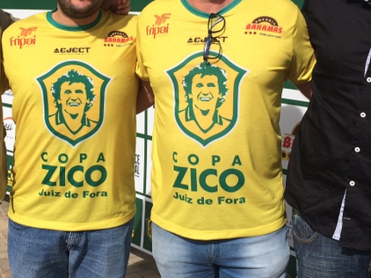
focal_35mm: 55
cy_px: 81
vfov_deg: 26.3
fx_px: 589
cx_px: 156
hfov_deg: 34.9
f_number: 2.2
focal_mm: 4.15
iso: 32
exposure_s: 1/3731
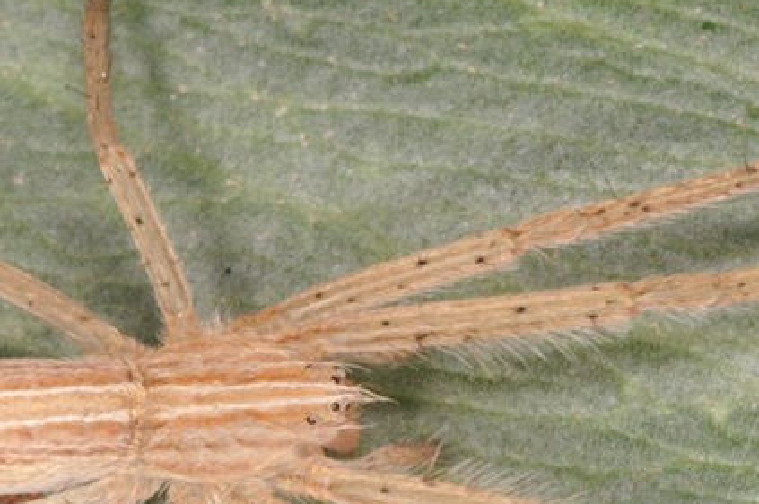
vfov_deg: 4.3
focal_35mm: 319
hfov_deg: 6.5
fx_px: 6718
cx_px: 276
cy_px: 387
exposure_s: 1/125
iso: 200
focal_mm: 100
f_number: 19
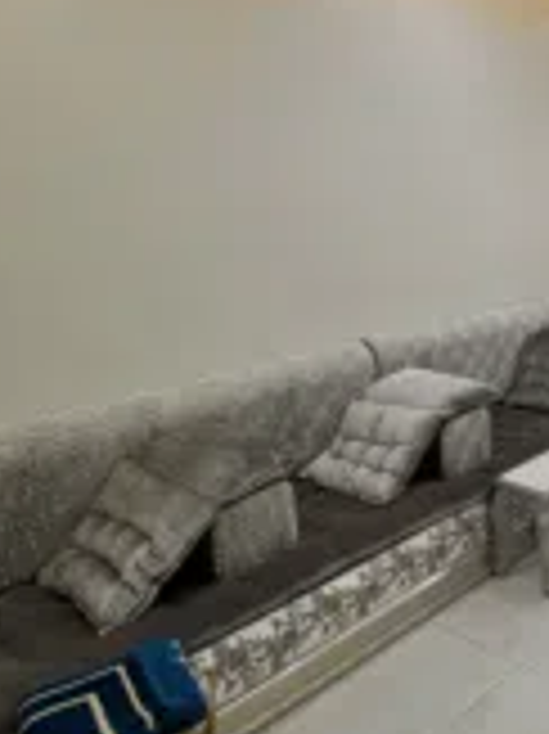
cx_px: 603
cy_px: 225
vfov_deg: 55.3
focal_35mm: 32
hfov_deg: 37.1
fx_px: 678
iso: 125
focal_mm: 1.57
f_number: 1.8
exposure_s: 1/100
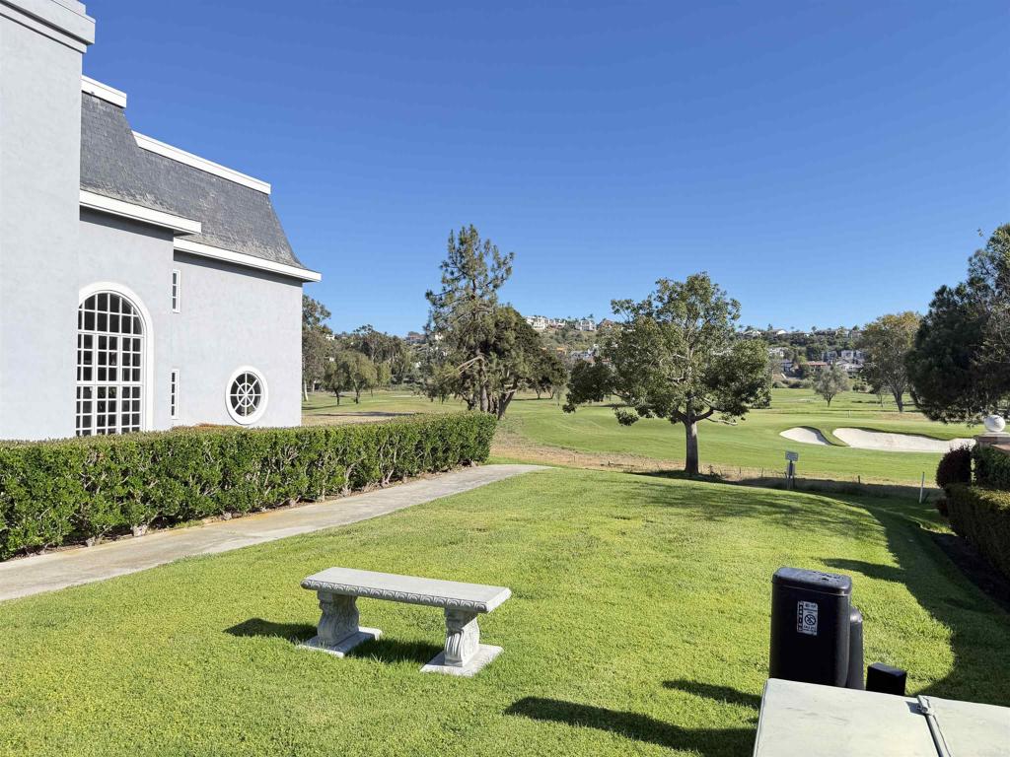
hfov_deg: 71.6
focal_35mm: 24
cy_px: 378
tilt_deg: +0.6
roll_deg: -0.5
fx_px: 700
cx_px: 505
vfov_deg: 56.8
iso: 80
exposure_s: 1/1585
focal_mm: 6.76
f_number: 1.78
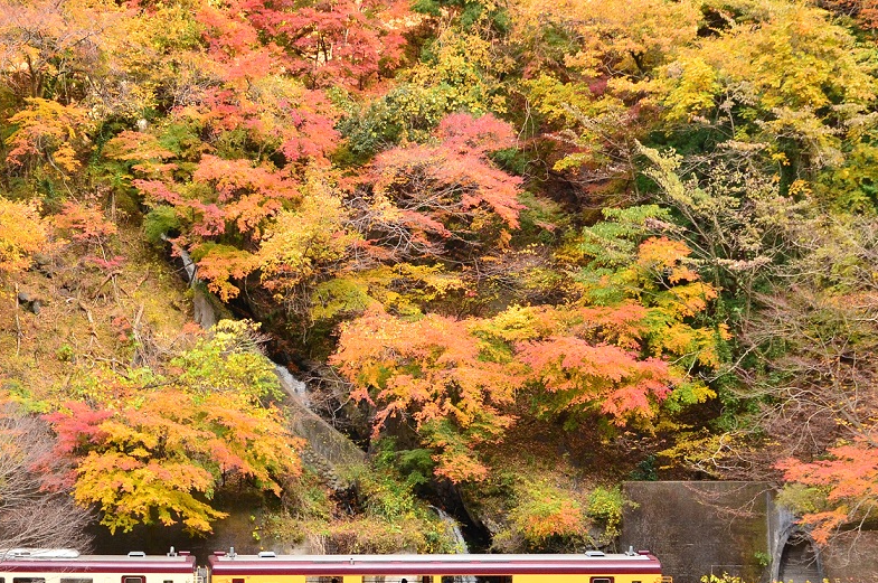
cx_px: 116
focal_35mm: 72
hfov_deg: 27.3
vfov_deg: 18.6
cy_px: 504
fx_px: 1753
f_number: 6.7
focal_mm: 26
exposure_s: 1/250
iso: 800
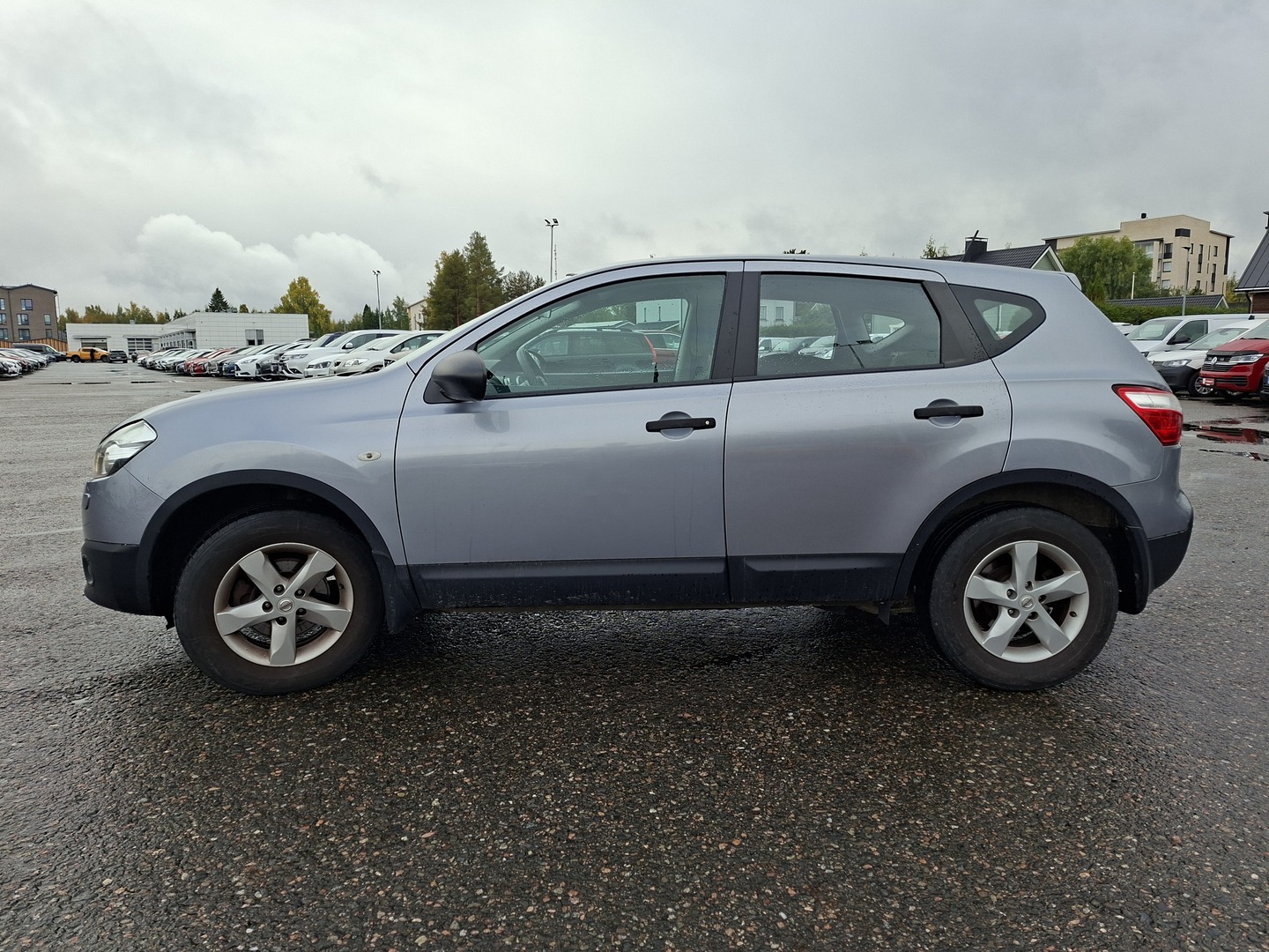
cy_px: 476
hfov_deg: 73.9
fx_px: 843
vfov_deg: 58.9
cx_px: 634
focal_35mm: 23
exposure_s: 1/781
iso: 40
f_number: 1.8
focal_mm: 5.54
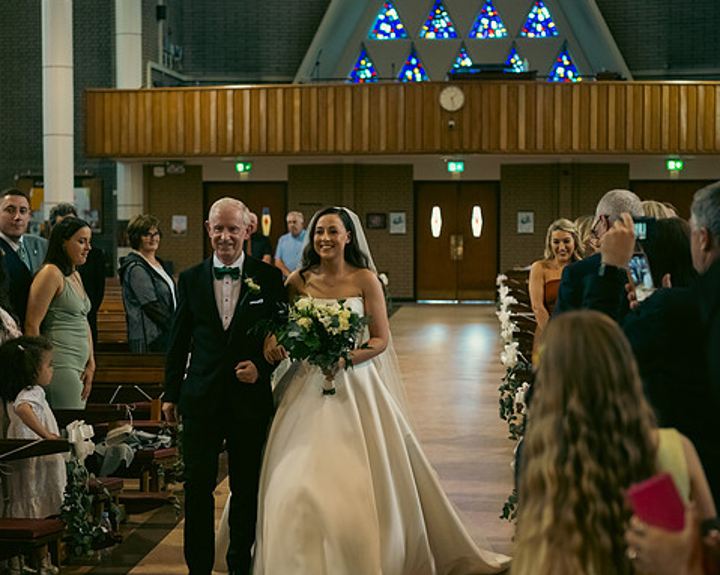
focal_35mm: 75
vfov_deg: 20.4
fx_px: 1598
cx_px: 332
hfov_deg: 25.4
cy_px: 288
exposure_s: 1/160
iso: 1000
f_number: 3.5
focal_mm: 66
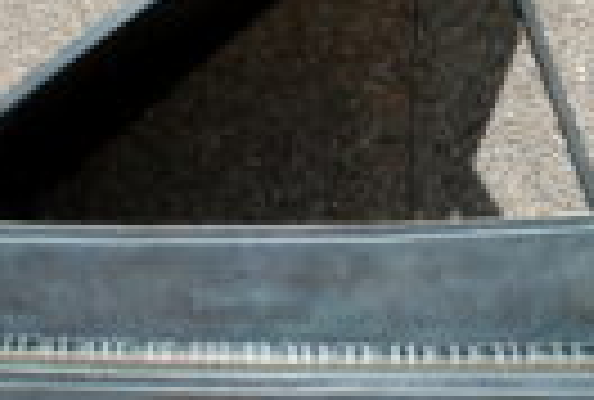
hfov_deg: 11.6
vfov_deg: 7.9
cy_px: 276
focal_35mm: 176
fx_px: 2912
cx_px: 162
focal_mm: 31
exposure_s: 1/160
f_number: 6.3
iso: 100
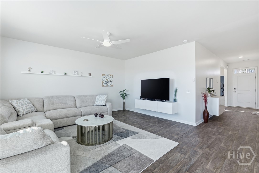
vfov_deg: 73.8
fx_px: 115
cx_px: 130
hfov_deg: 96.7
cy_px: 86
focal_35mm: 16
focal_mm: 16
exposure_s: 1/80
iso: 320
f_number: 9
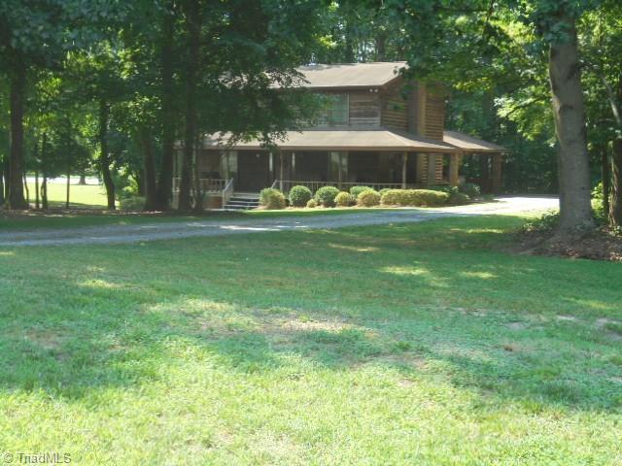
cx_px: 311
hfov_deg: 34.3
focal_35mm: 56
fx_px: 1006
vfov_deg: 26.1
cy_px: 233
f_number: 5.2
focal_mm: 10.1
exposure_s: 1/80
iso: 100
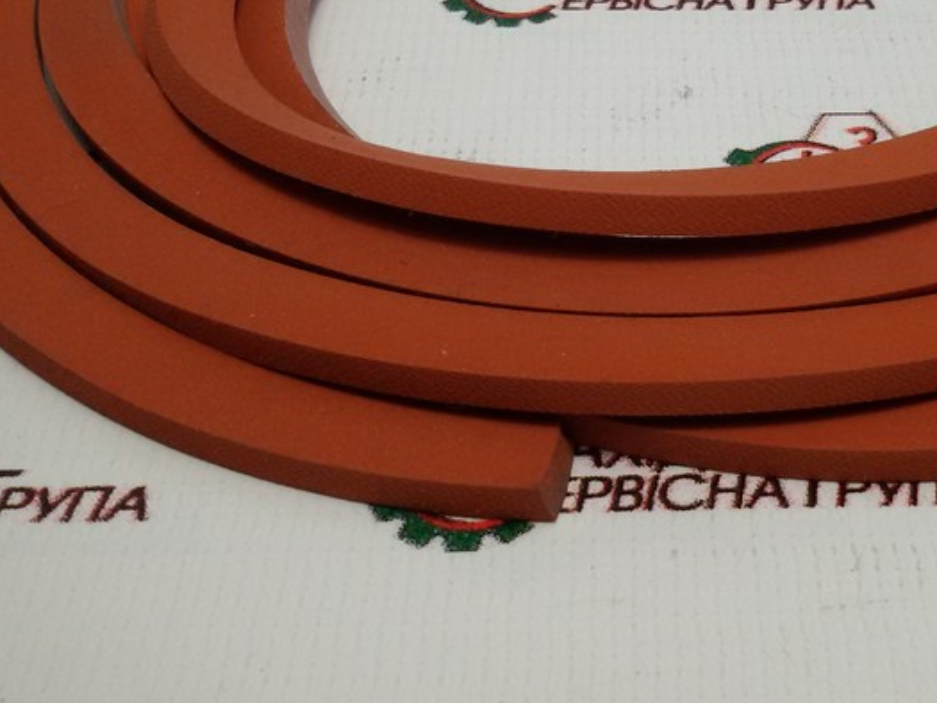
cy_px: 95
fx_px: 1597
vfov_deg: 24.2
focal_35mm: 59
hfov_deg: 32.1
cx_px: 698
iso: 64
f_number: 2.4
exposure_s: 1/100
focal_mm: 2.93
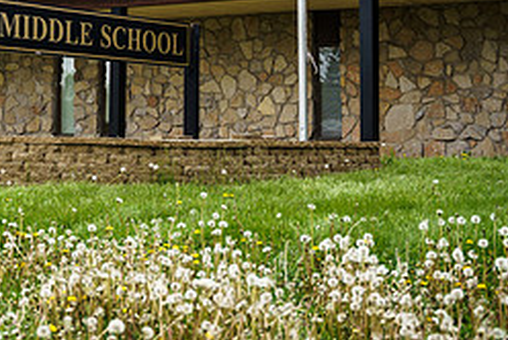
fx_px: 1286
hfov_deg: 22.0
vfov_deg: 14.7
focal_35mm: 91
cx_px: 89
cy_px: -39
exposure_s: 1/2000
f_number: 2.8
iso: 400
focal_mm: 37
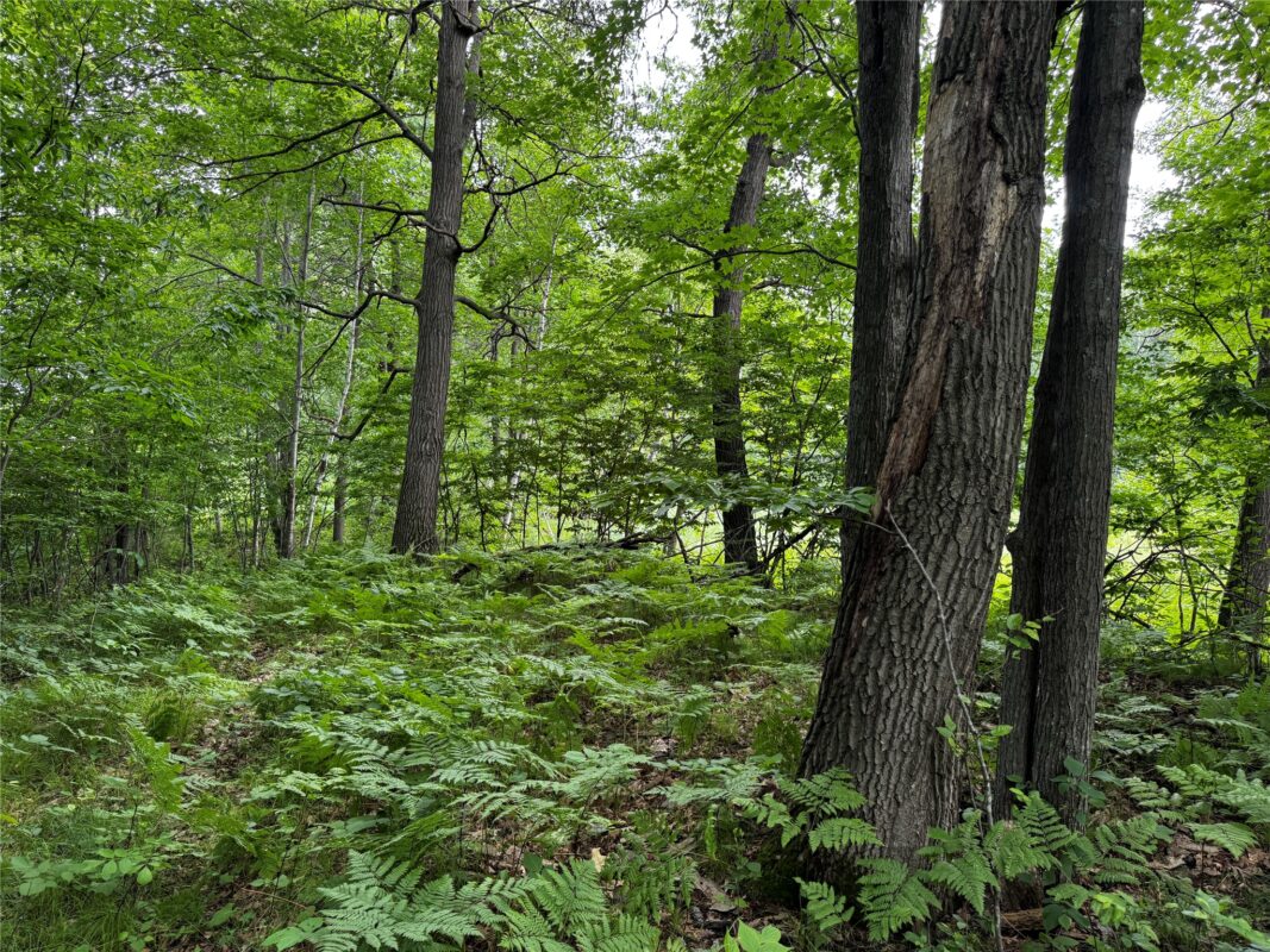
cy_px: 476
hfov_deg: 71.6
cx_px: 635
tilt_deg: -3.7
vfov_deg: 56.8
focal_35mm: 24
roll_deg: -1.5
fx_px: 880
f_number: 1.78
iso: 125
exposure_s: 1/121
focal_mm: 6.76
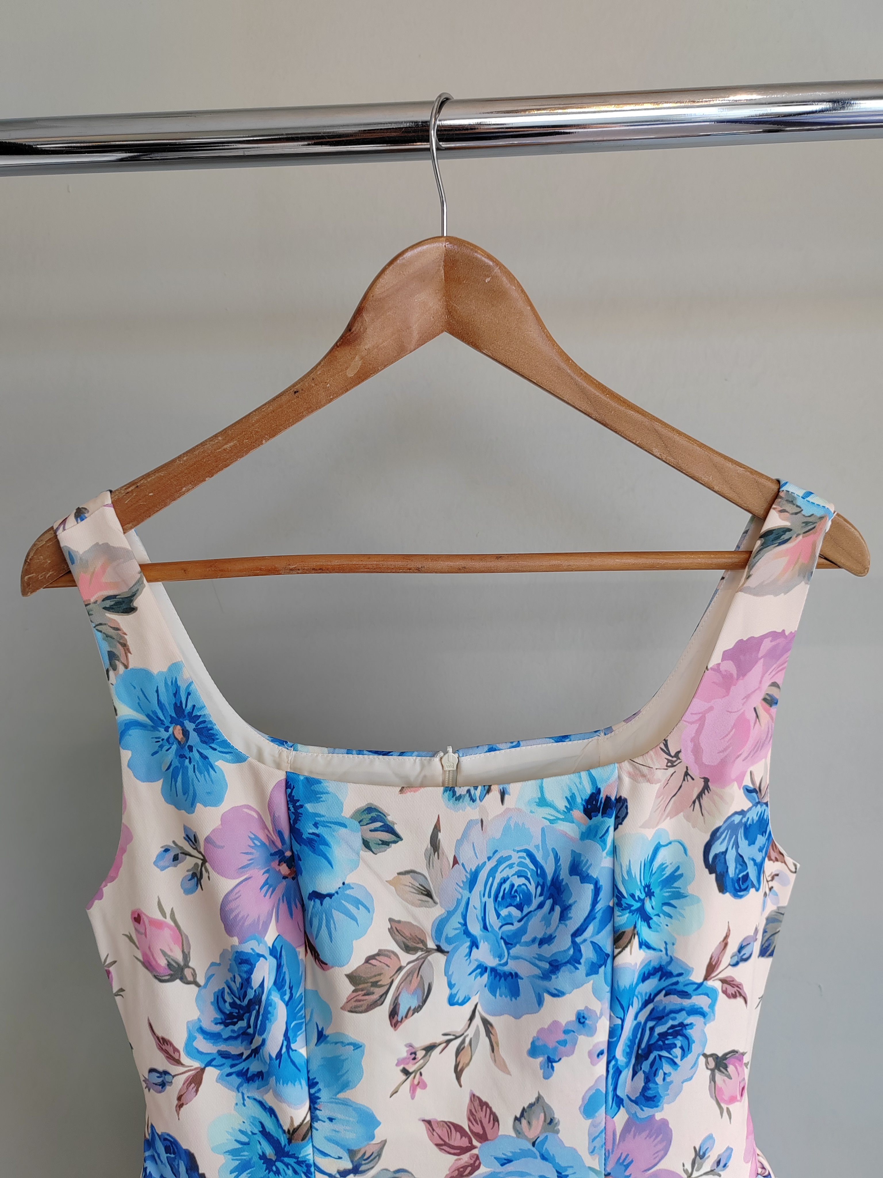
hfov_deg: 51.4
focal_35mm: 27
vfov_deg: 65.3
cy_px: 589
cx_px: 442
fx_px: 918
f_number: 1.9
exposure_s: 1/100
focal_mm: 5.52
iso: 200
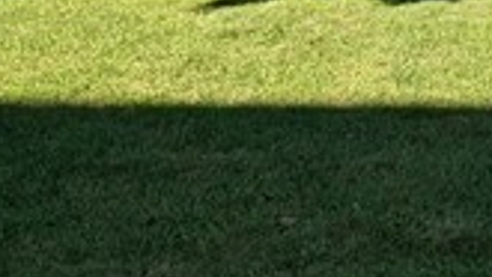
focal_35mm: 81
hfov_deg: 23.4
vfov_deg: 13.9
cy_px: -158
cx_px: 625
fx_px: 1057
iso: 54
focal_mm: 2.02
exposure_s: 1/887
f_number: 1.7
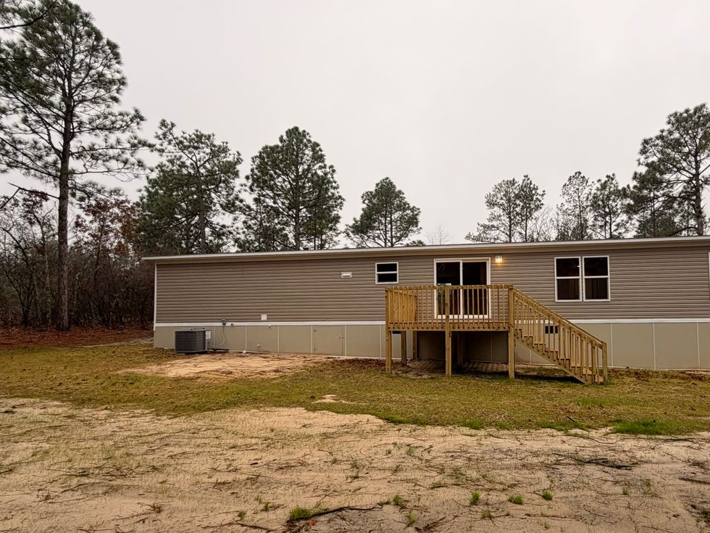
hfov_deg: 79.9
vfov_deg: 65.7
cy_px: 300
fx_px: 410
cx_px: 454
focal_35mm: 20
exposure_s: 1/267
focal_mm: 2.22
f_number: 2.2
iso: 50
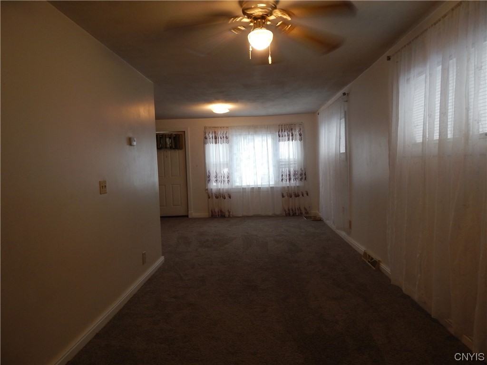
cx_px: 244
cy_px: 182
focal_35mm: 23
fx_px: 324
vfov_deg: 58.9
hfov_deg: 73.9
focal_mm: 4
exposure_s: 1/30
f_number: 3
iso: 160
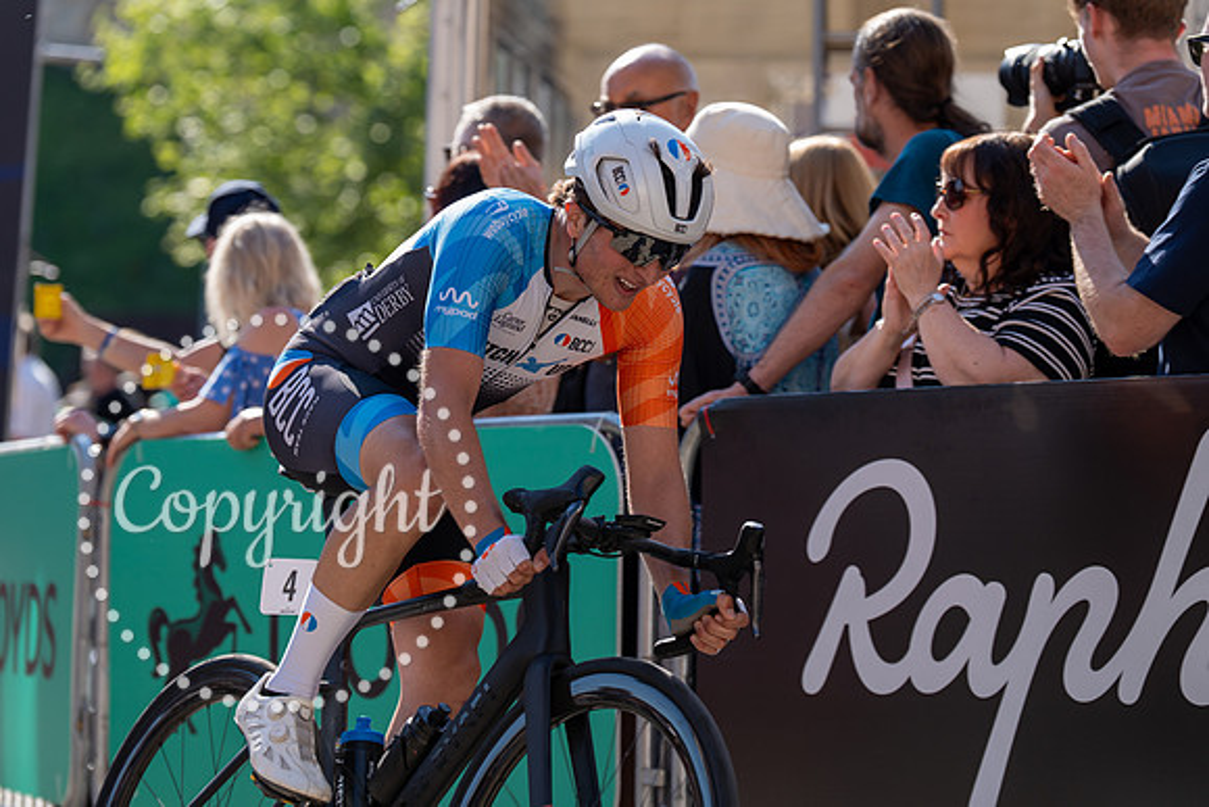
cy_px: 404
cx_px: 604
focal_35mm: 129
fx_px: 4333
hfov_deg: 15.9
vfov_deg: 10.6
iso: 250
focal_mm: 129
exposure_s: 1/1000
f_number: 3.5
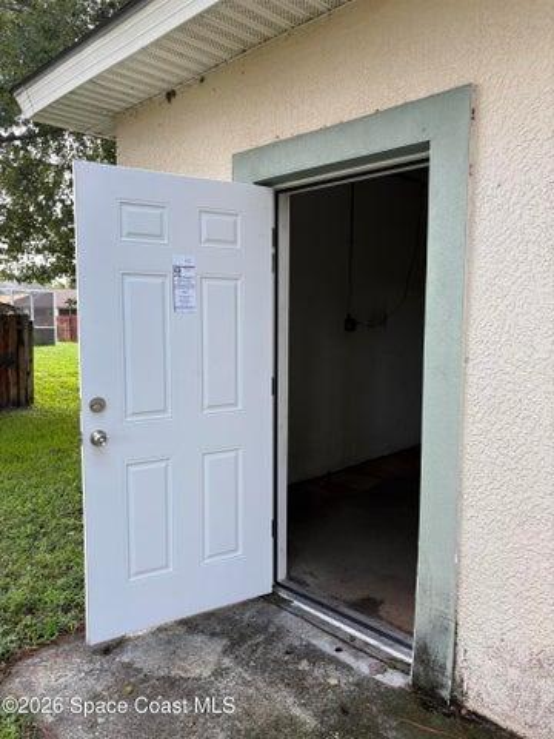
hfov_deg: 53.1
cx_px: 277
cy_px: 370
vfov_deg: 67.3
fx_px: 555
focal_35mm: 26
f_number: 1.6
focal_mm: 5.96
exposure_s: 1/375
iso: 50
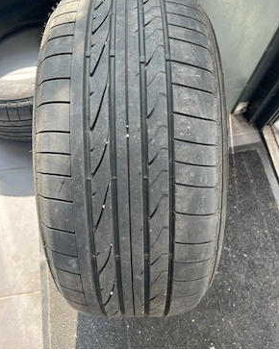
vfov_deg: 62.1
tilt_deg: -66.9
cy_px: 159
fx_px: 289
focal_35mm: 28
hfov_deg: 51.5
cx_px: 136
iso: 50
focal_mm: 5.7
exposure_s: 1/228
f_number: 1.5
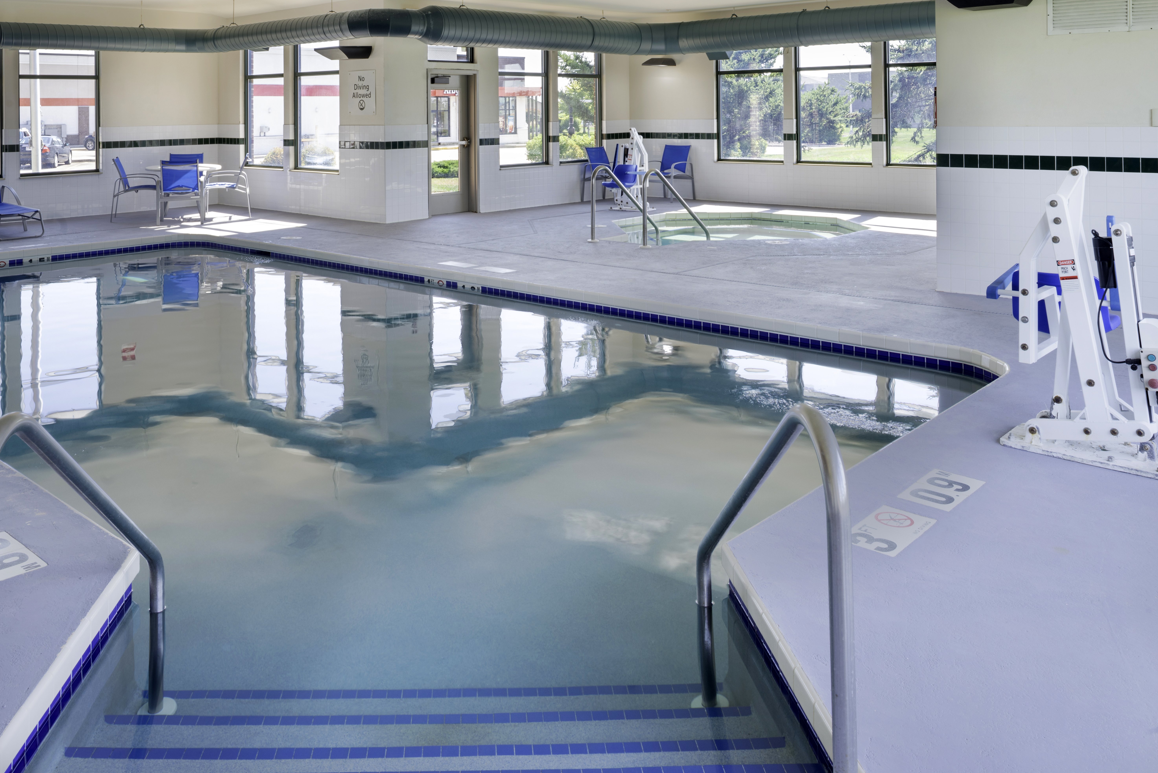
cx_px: 440
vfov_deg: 43.5
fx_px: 965
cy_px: 323
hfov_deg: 61.2
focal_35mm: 30
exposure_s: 1/4
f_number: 13
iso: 400
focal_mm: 24
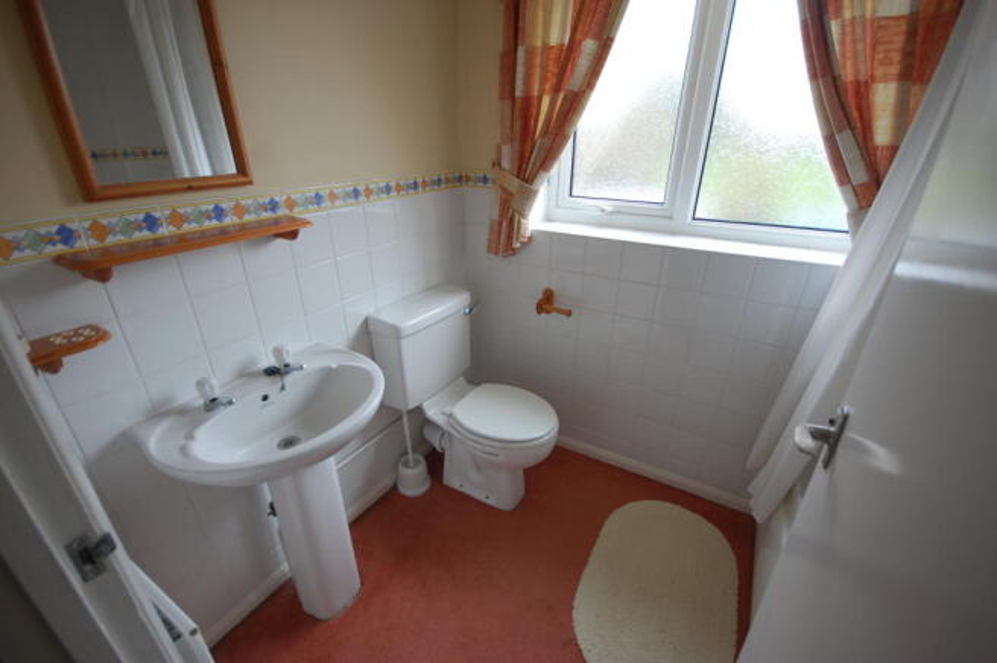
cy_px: 332
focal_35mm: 15
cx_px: 498
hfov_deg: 100.4
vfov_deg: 77.2
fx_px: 415
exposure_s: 1/60
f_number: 4
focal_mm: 10
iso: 400
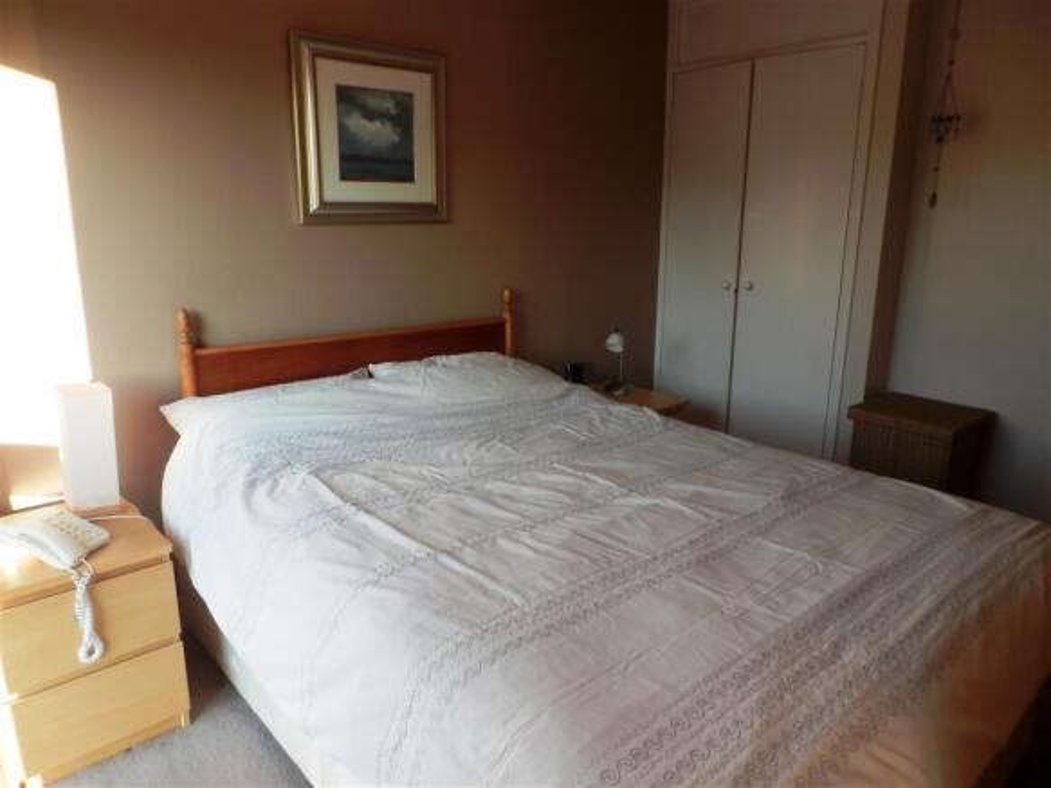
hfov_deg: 71.6
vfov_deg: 56.8
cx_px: 526
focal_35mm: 24
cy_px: 394
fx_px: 729
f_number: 3
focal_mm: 4.2
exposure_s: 1/60
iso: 80
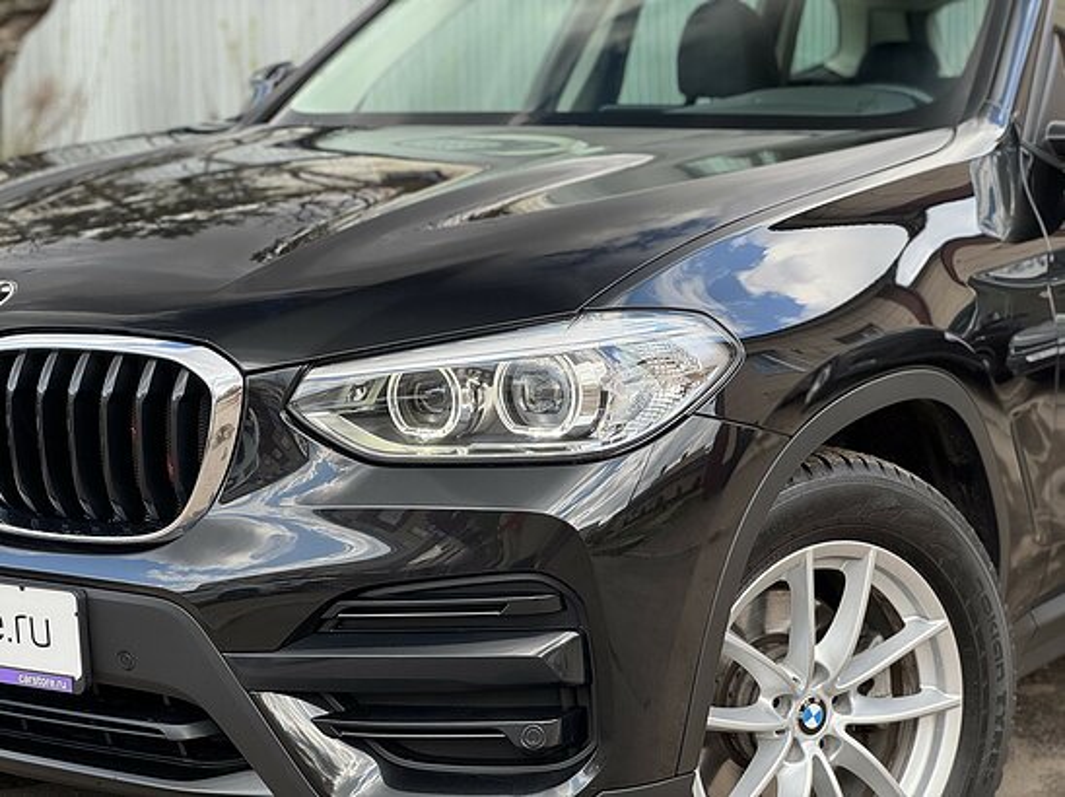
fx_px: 2367
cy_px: 398
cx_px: 532
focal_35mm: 77
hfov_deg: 25.4
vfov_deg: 19.1
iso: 25
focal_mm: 9
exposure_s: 1/102
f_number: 2.8
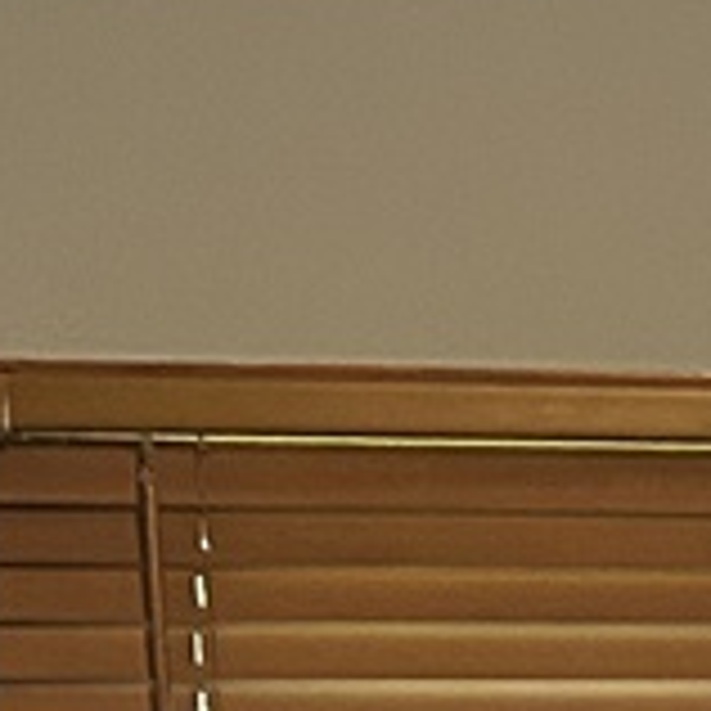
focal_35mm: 209
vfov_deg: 7.7
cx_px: 2038
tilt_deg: -5.4
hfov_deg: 7.5
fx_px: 4857
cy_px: 1742
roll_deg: +2.5
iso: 250
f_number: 1.5
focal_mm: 5.7
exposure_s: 1/60
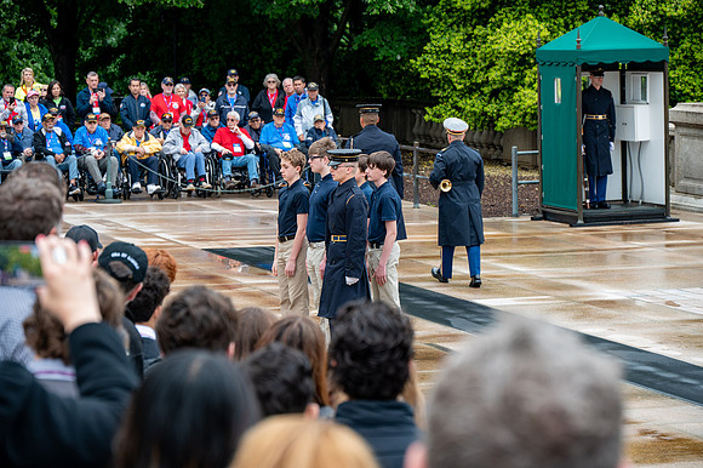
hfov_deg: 17.1
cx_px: 352
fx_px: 2342
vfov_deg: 11.4
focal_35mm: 120
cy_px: 234
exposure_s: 1/100
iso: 220
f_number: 6.3
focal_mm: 120
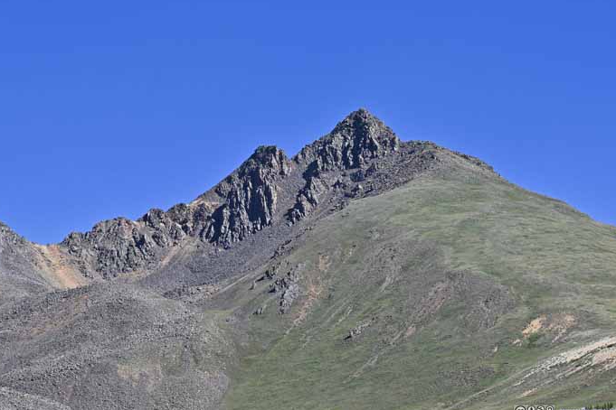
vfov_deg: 9.7
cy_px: 178
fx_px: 2412
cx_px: 291
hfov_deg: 14.6
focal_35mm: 141
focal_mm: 120
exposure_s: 1/250
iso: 64
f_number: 8
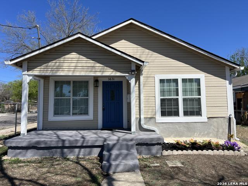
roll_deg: -0.2
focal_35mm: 26
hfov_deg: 67.3
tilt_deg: +3.4
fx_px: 186
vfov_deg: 53.1
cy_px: 93
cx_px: 124
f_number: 1.5
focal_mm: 5.7
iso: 50
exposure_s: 1/5882
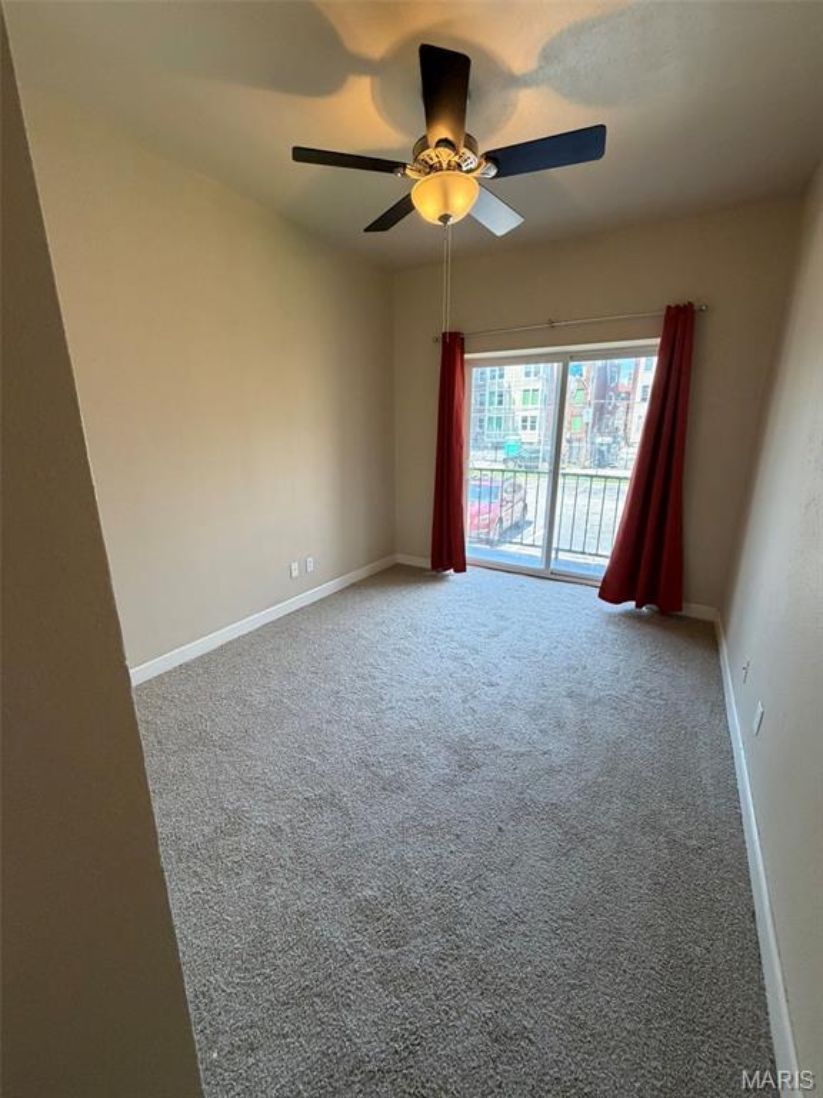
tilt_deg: -15.4
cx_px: 412
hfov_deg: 85.7
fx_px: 444
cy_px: 549
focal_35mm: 14
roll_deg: -0.1
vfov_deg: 102.1
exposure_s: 1/120
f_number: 2.2
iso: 200
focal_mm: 2.22
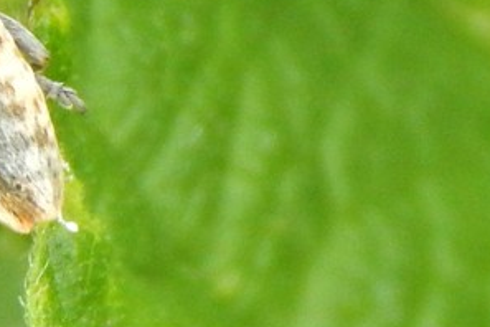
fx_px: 5335
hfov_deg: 5.2
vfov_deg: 3.5
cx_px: -108
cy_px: -25
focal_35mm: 392
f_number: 4.8
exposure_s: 1/125
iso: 400
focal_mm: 23.4
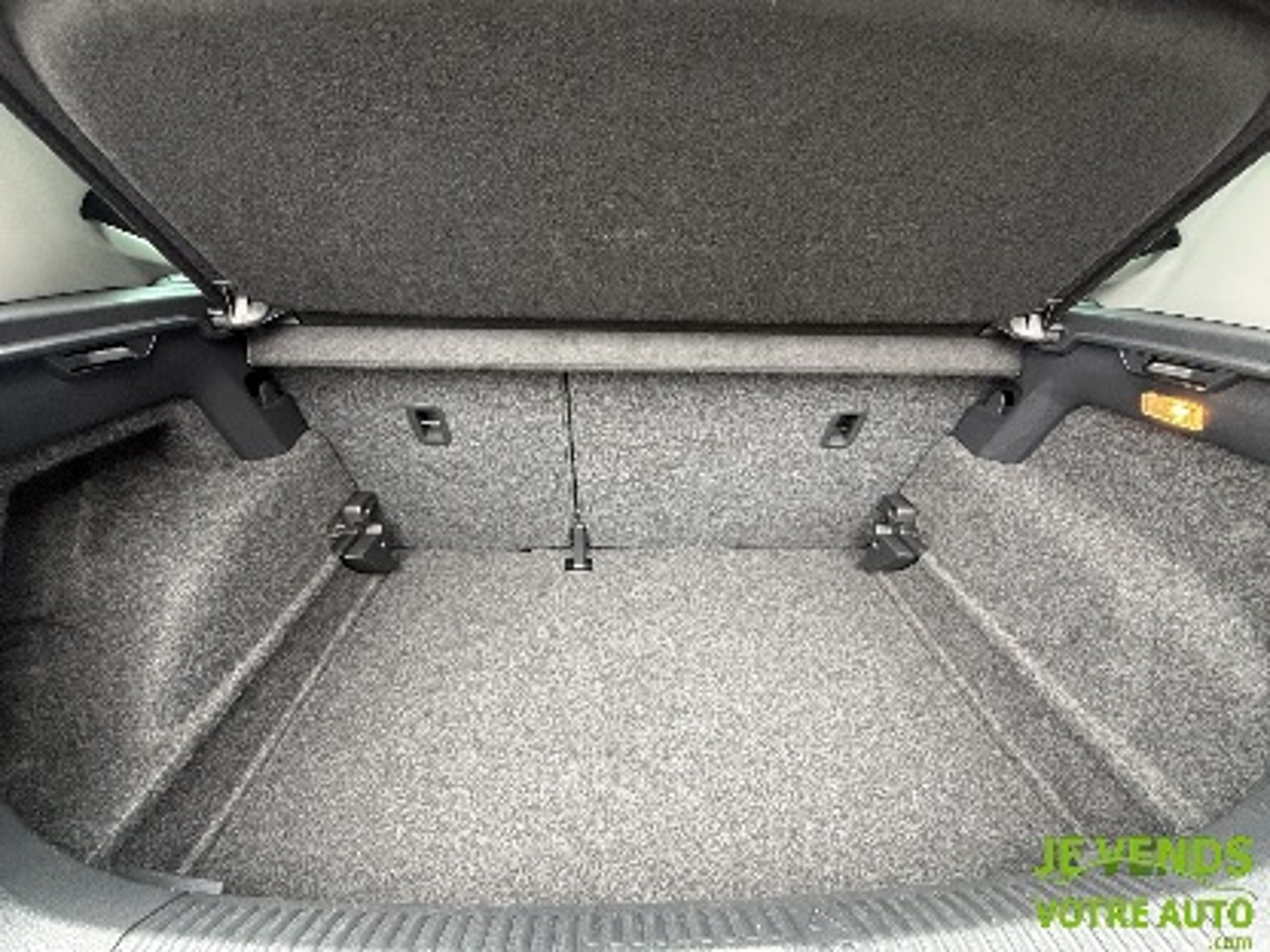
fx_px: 514
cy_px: 476
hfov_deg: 102.1
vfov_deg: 85.7
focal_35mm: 14
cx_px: 635
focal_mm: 2.22
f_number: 2.2
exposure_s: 1/81
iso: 320
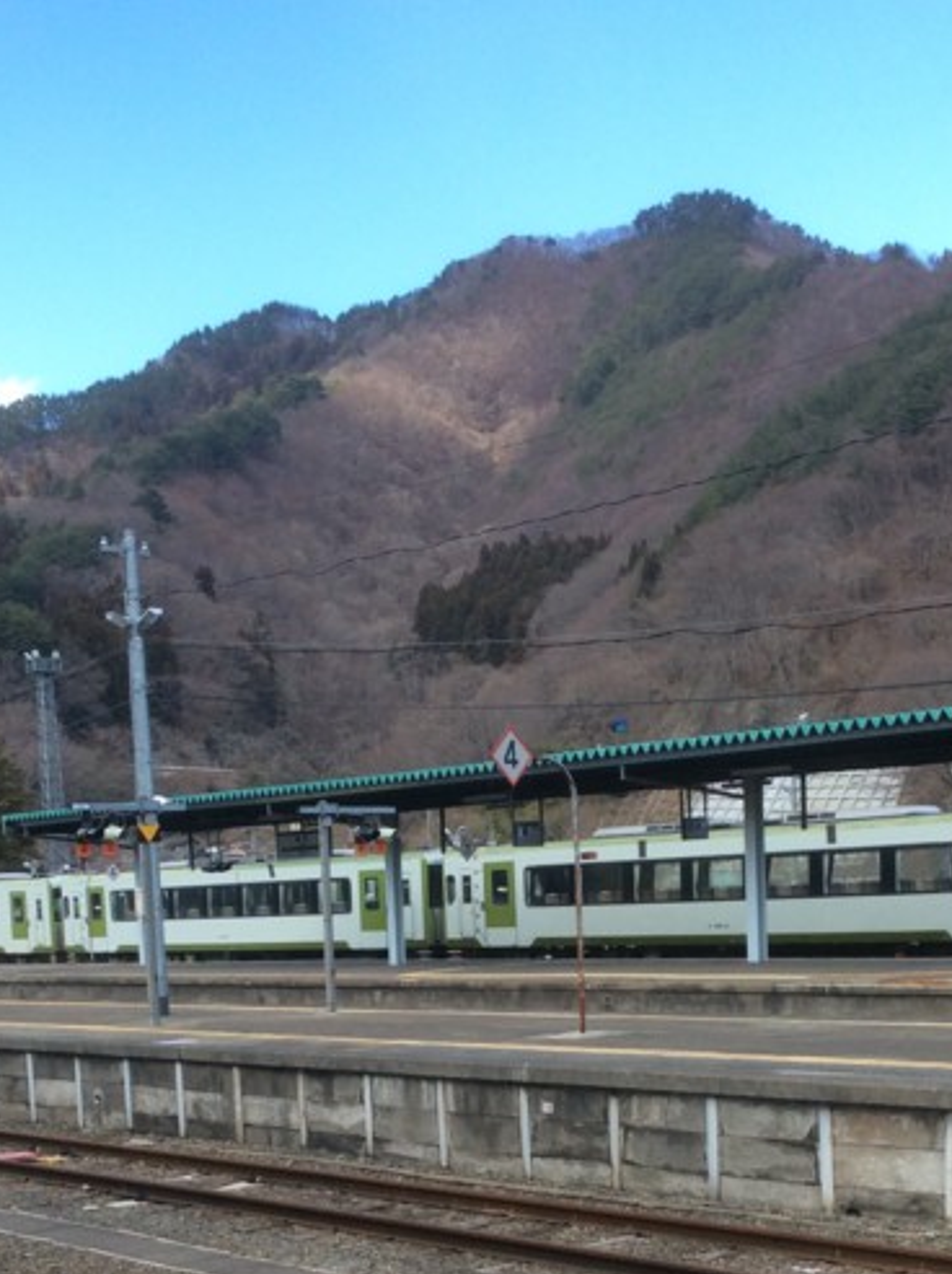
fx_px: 1910
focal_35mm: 52
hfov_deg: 28.0
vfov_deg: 35.6
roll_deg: +2.4
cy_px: 1033
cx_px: 510
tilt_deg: -4.7
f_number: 2.4
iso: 32
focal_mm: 3.3
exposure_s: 1/473
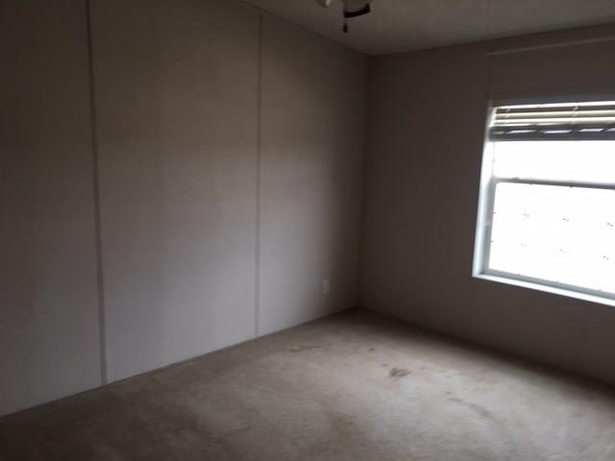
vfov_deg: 48.2
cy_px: 230
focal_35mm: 29
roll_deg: +0.3
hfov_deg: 61.7
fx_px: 515
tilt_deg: -12.6
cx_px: 308
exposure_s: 1/40
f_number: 2.2
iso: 32
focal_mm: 4.15
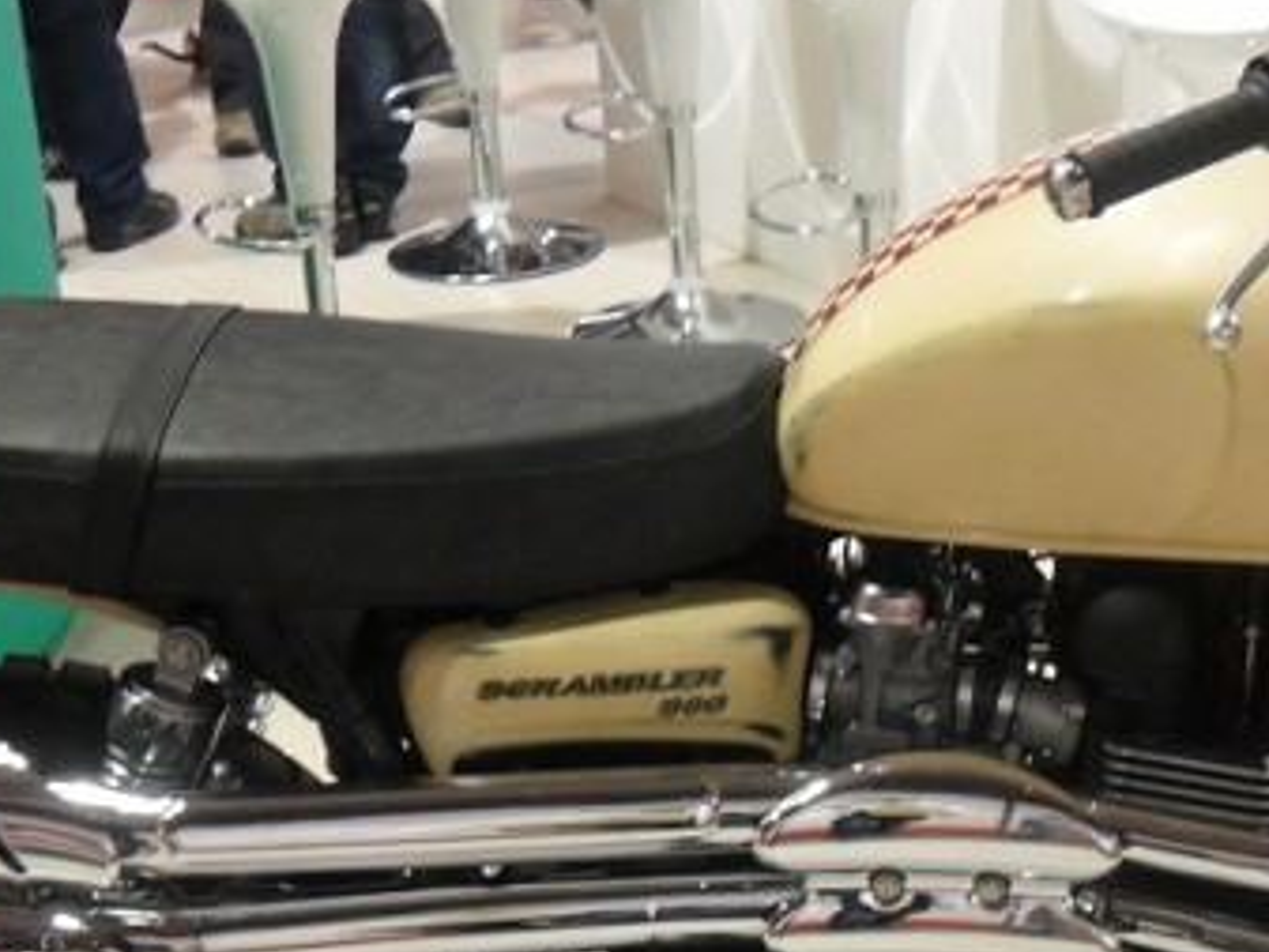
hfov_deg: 23.2
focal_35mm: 83
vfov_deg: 17.5
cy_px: 865
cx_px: 1032
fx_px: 3044
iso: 200
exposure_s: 1/30
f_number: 2.8
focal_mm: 6.2
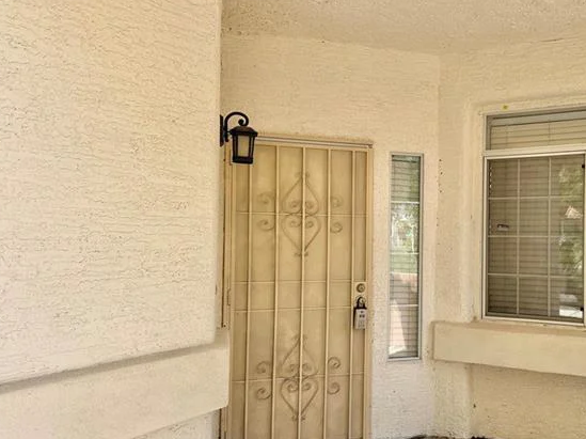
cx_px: 411
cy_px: 232
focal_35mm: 35
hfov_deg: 51.2
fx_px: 592
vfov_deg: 40.6
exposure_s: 1/1009
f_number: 1.78
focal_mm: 6.86
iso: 80
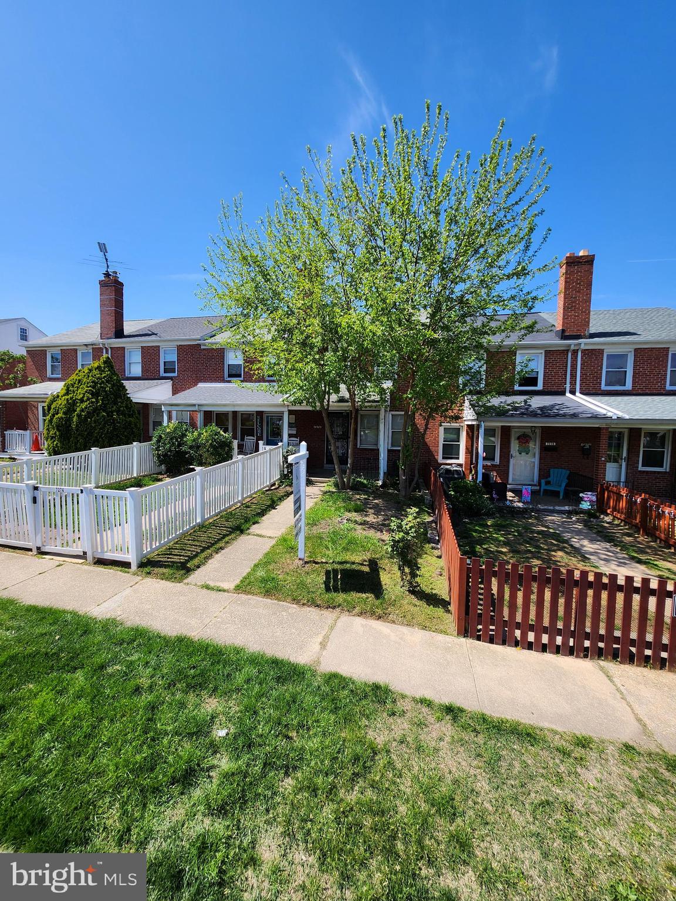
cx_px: 338
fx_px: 338
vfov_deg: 106.2
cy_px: 450
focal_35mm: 13
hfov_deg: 89.9
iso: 32
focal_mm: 1.74
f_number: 2.2
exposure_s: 1/868
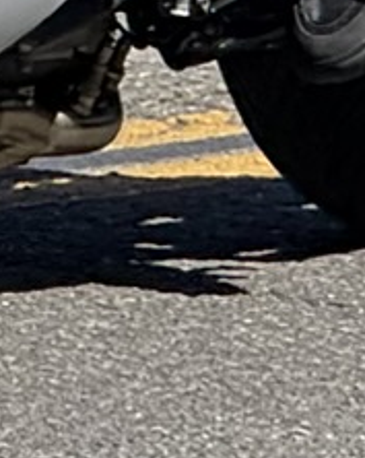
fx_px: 14641
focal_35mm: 1082
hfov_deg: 1.4
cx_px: -773
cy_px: -778
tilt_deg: -2.9
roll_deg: -1.0
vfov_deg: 1.8
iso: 64
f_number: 2.8
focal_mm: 15.66
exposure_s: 1/700
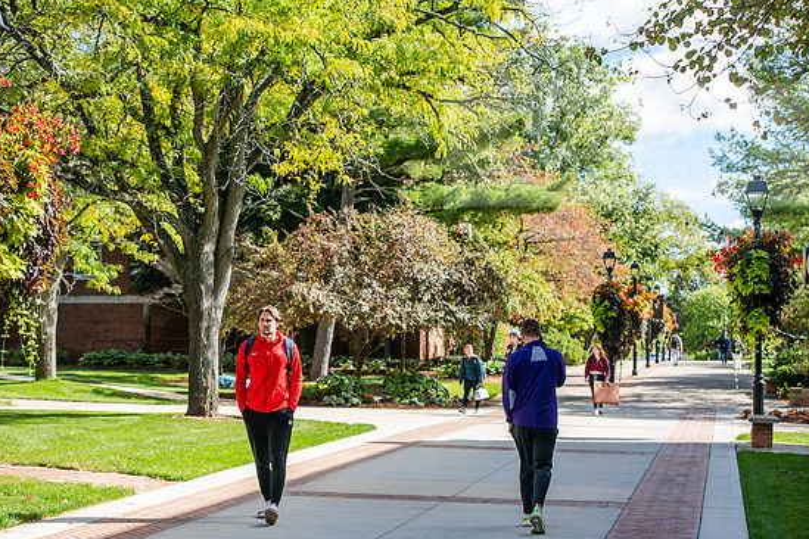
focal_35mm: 74
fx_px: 1663
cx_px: 399
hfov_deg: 27.3
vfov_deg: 18.4
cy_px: 261
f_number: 4.5
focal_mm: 70
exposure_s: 1/400
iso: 125
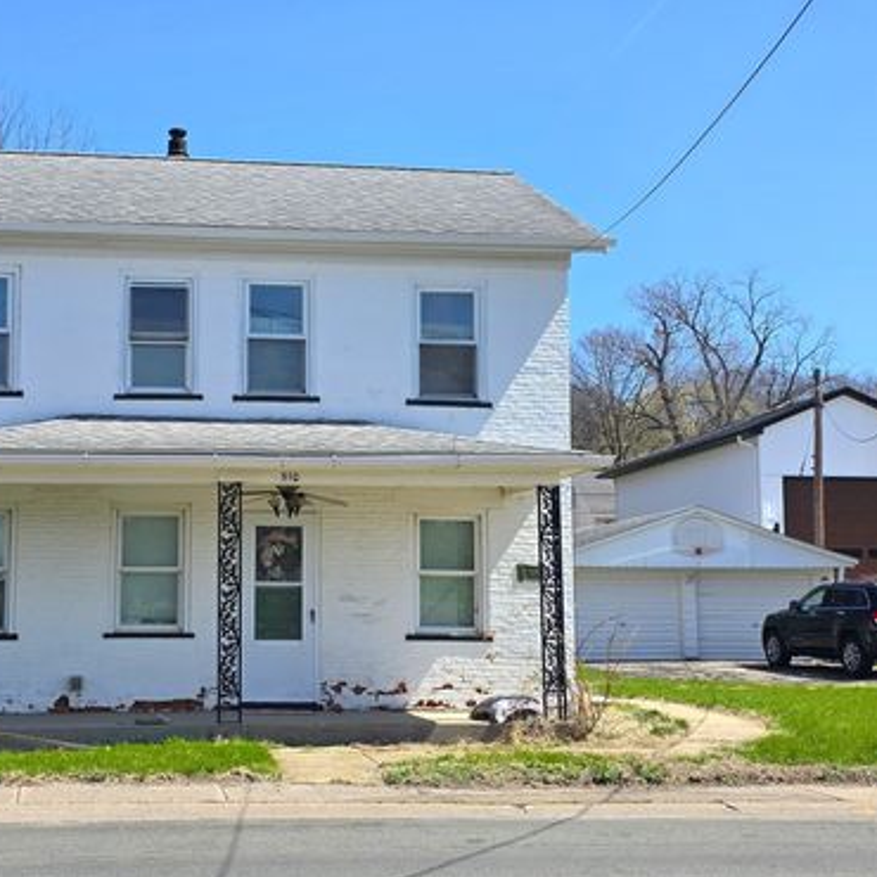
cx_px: 292
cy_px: 440
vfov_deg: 31.1
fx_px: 1576
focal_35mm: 55
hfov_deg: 30.9
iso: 40
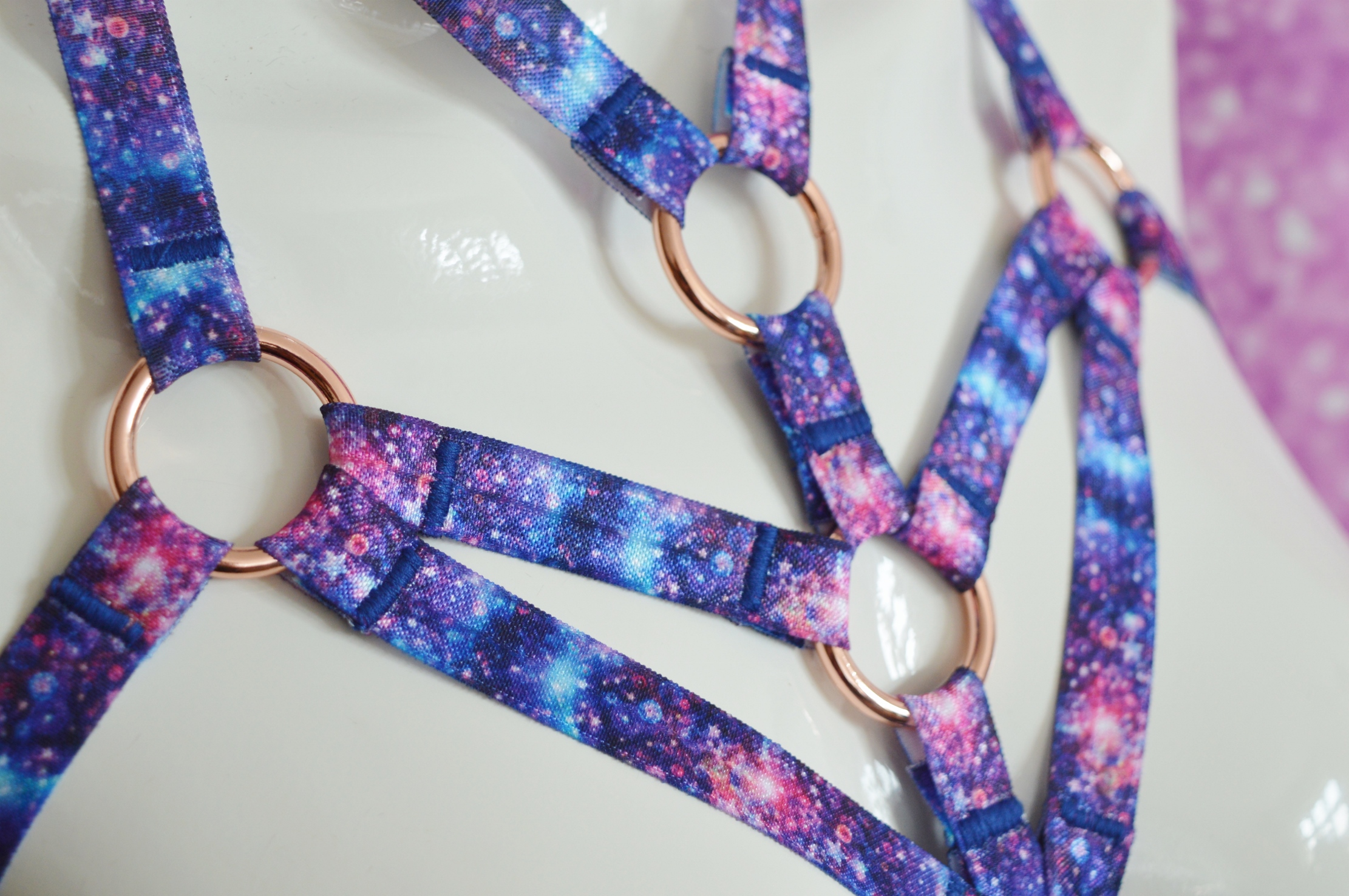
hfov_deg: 33.4
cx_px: 674
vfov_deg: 22.6
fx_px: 2246
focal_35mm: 60
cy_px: 448
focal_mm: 40
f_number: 5.6
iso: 400
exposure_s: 1/125
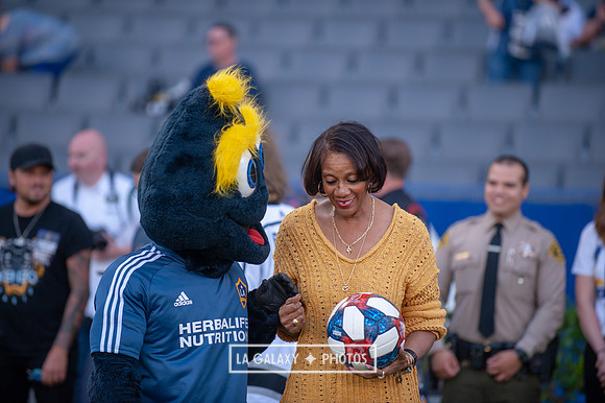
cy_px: 202
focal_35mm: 200
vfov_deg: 6.9
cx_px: 302
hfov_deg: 10.3
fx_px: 3359
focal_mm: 200
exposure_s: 1/800
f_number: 2.8
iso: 500
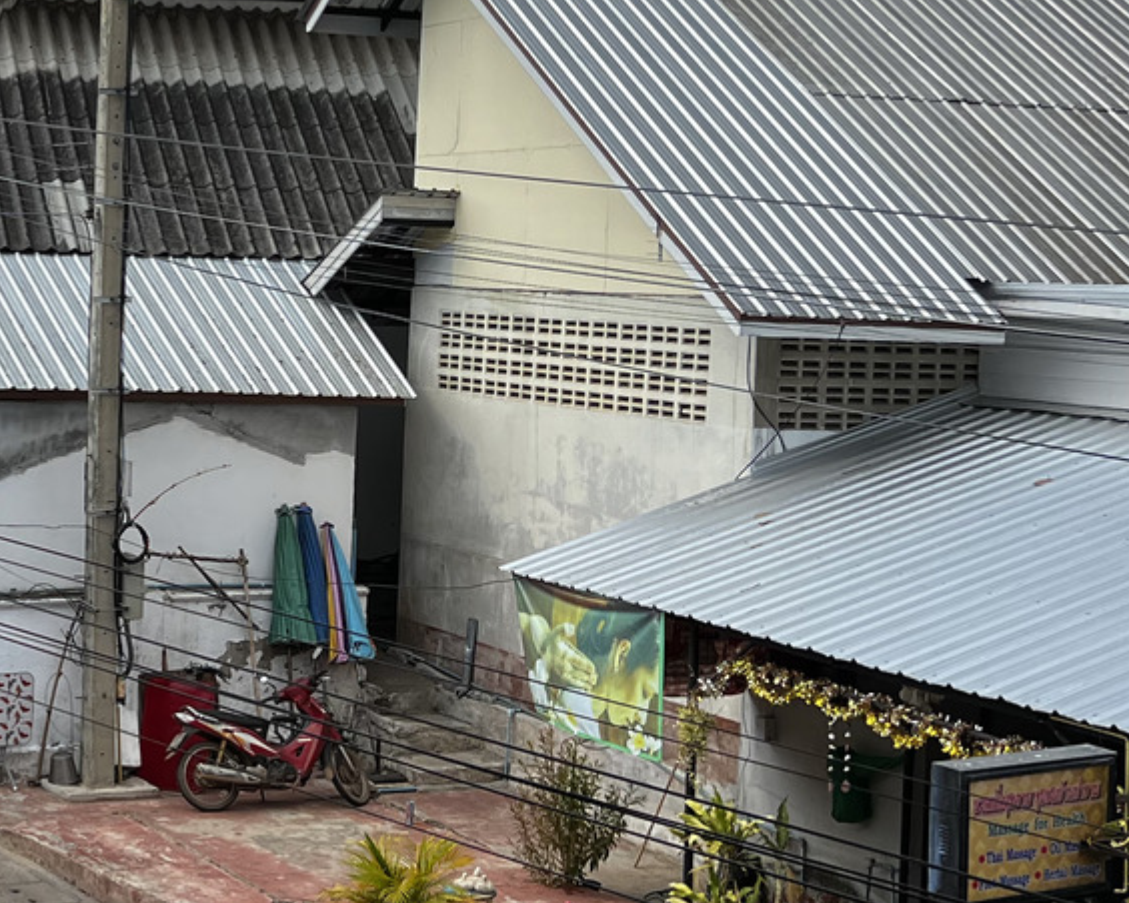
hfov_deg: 25.1
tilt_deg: -1.4
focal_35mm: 72
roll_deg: -1.6
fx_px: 2405
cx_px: -6
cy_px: 308
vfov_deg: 21.2
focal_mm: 5.7
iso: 50
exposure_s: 1/3571
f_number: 1.5
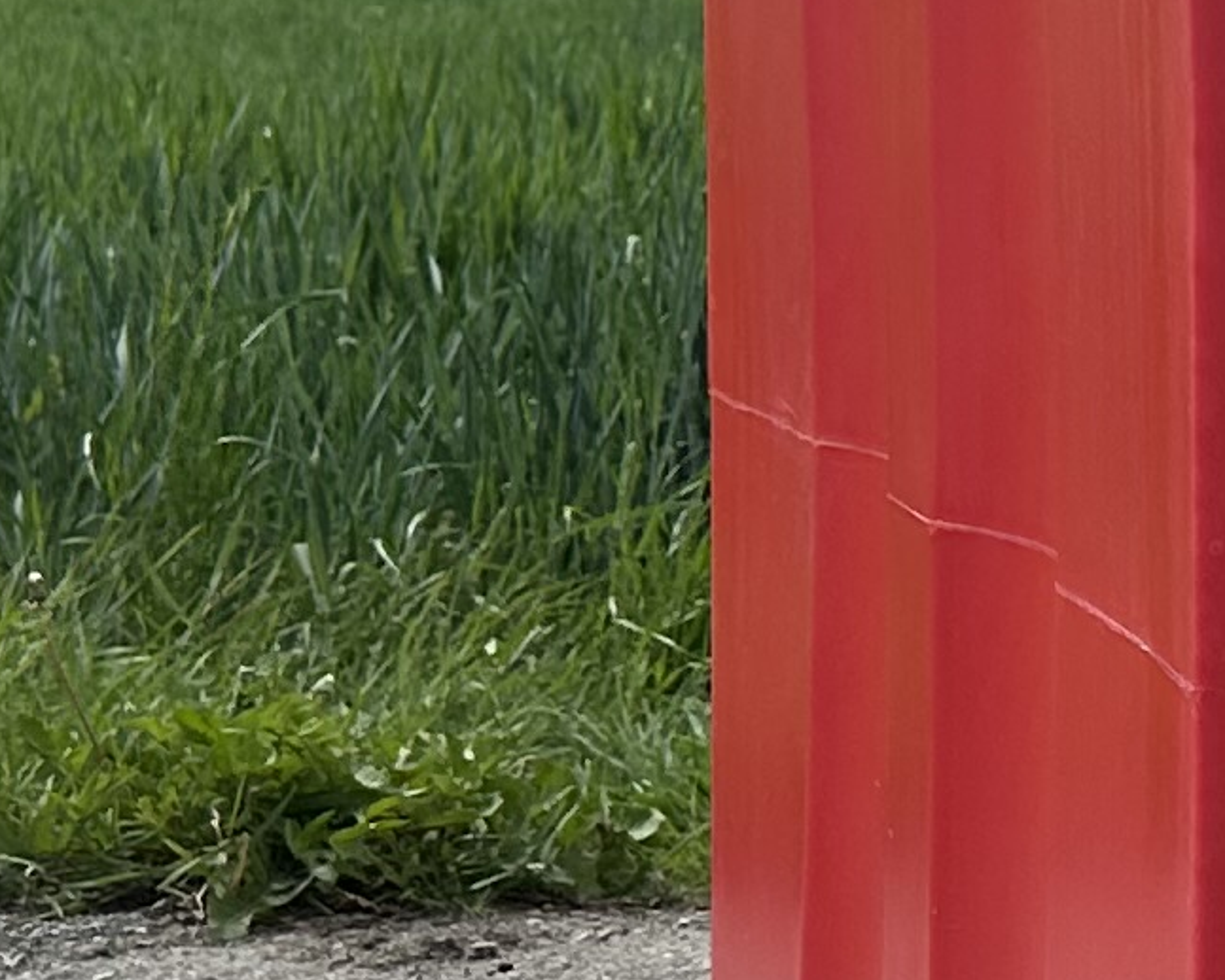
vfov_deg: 10.5
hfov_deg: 12.4
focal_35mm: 146
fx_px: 5295
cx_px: 1975
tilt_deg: -1.8
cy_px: -9
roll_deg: +0.5
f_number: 1.78
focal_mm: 6.86
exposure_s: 1/5525
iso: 80
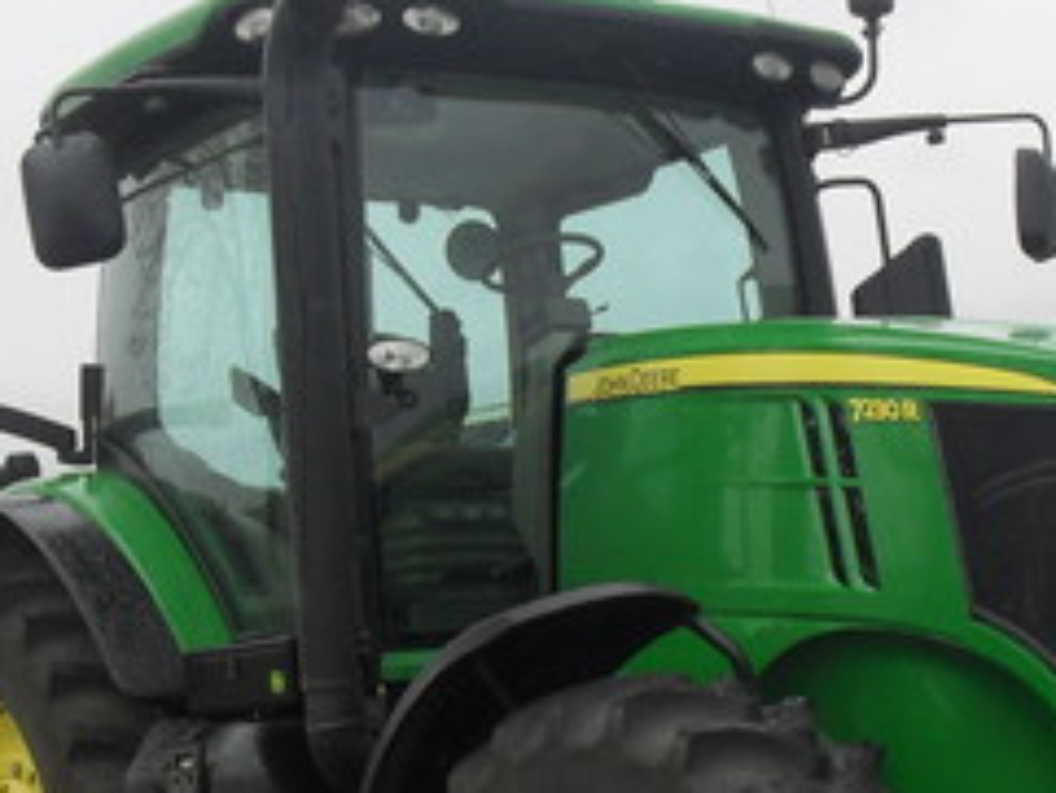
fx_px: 2411
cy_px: 644
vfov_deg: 18.5
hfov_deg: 24.5
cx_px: 727
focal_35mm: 79
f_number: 3.2
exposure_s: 1/350
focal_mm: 6.3
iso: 100
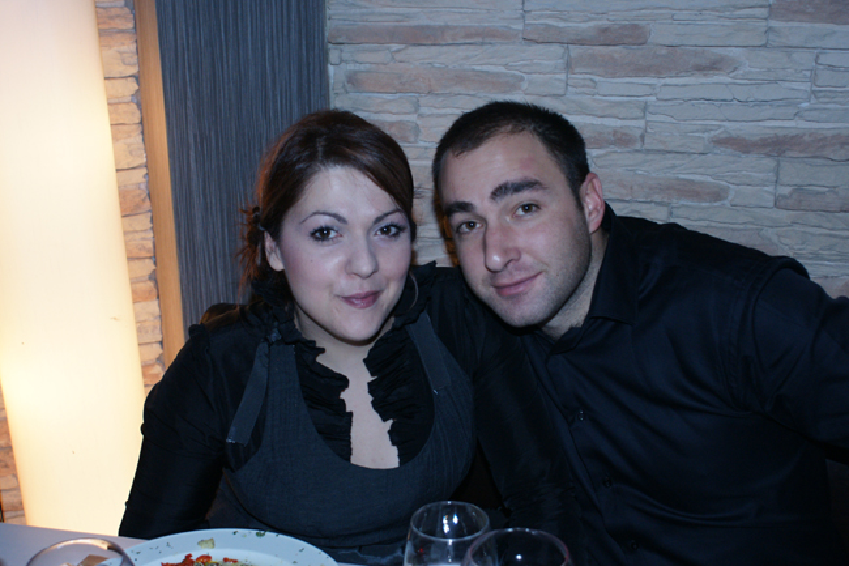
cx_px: 424
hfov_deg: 43.6
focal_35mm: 45
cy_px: 283
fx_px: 1061
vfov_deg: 29.8
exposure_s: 1/60
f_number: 5.6
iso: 800
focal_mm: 30
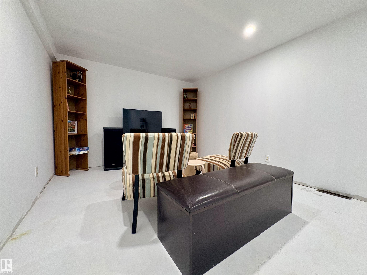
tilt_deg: -2.7
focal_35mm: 14
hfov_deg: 102.1
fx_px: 148
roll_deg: +0.4
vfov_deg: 85.7
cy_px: 138
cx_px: 184
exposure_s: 1/60
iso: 250
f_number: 2.2
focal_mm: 2.22
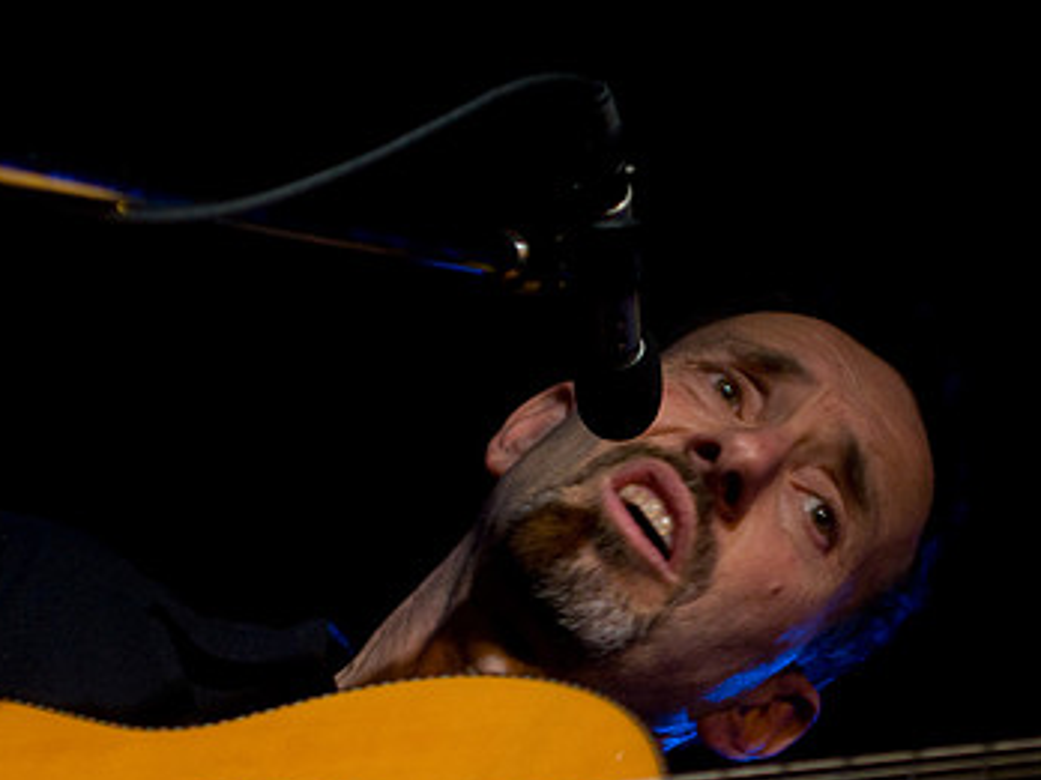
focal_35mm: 168
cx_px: 631
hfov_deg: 11.8
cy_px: 536
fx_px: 5052
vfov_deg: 8.8
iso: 800
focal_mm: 70
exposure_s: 1/60
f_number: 2.8
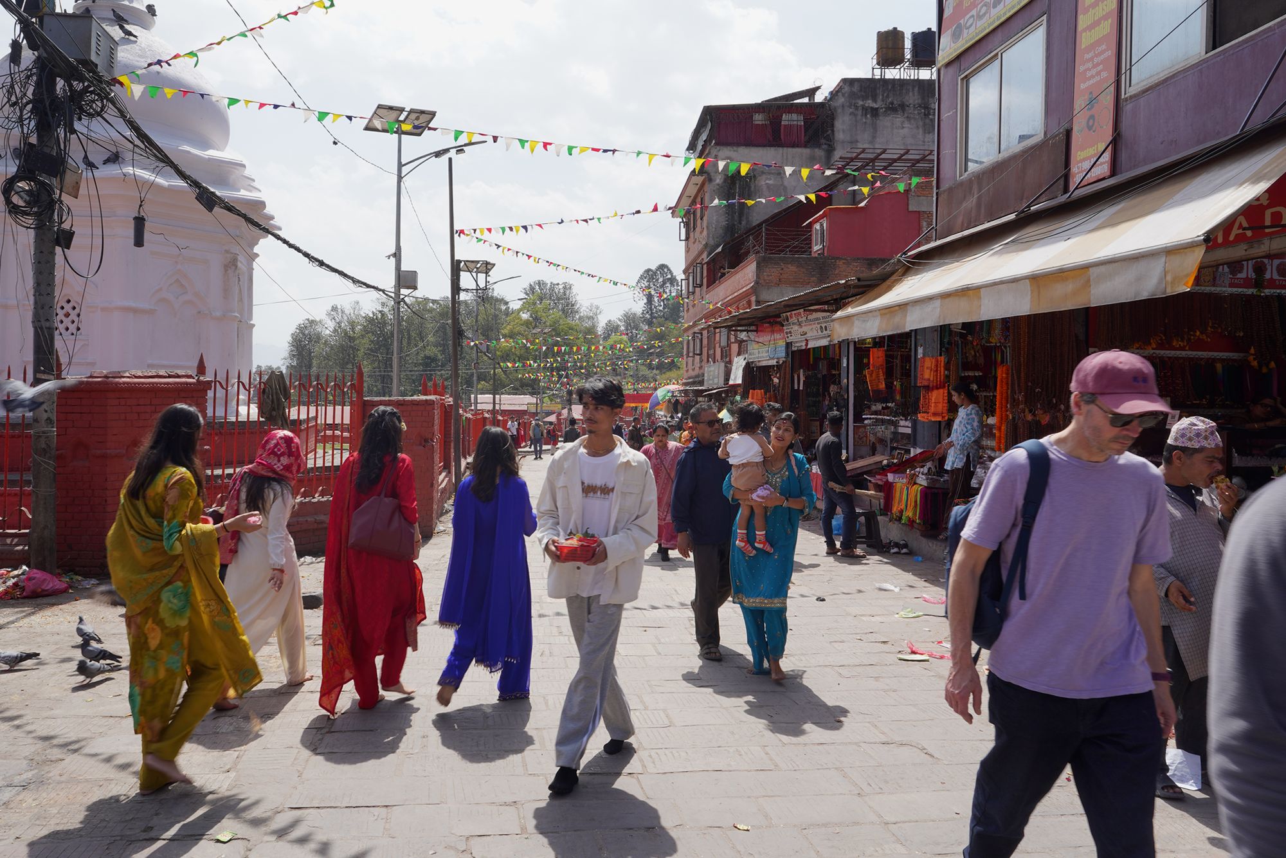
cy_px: 429
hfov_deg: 73.7
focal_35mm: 24
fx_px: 857
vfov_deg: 53.1
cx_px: 643
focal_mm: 24
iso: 100
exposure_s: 1/100
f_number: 13
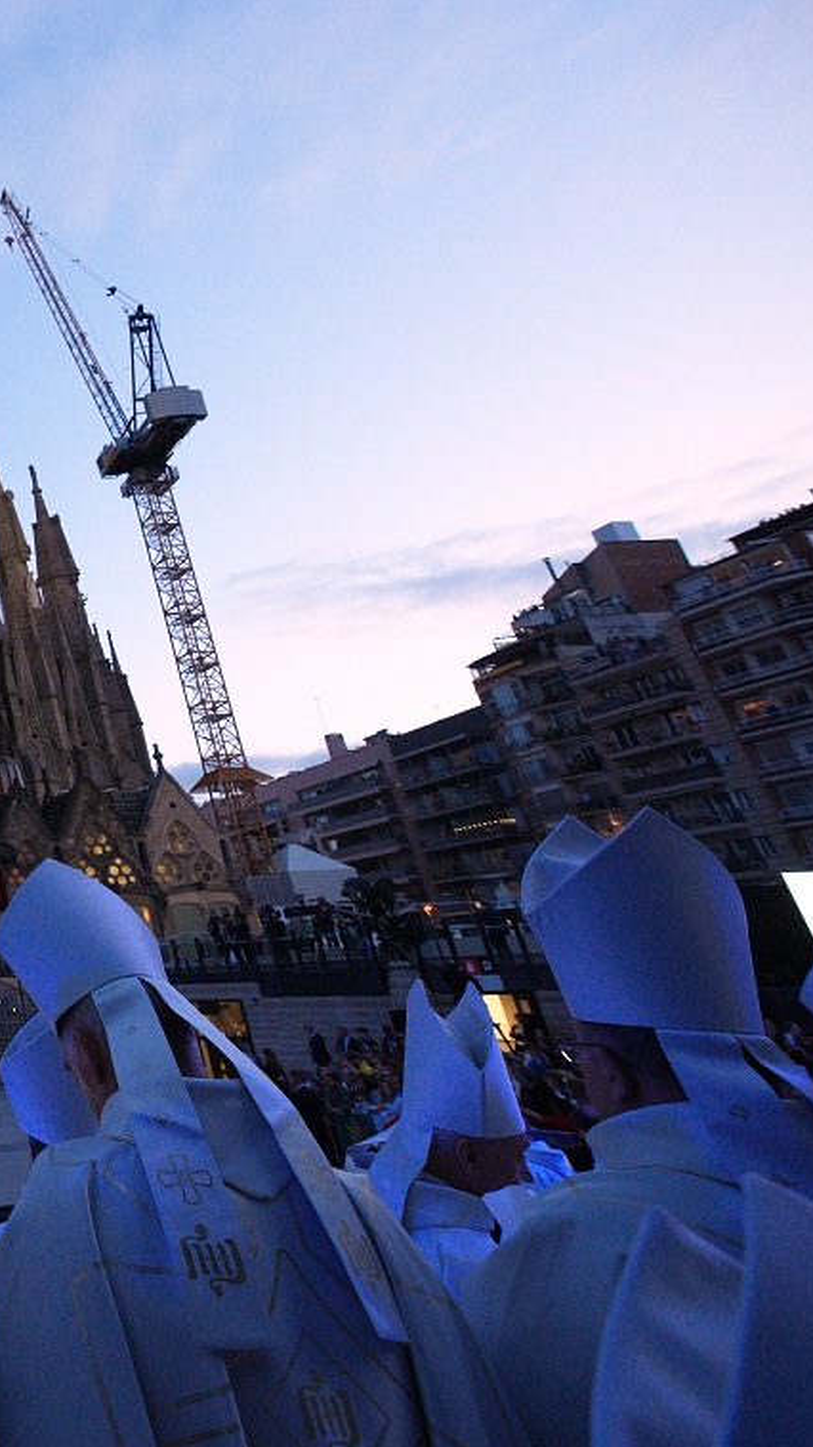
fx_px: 882
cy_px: 660
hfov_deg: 32.0
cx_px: -324
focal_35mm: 23
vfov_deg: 78.5
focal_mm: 13
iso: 3200
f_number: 5
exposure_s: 1/125
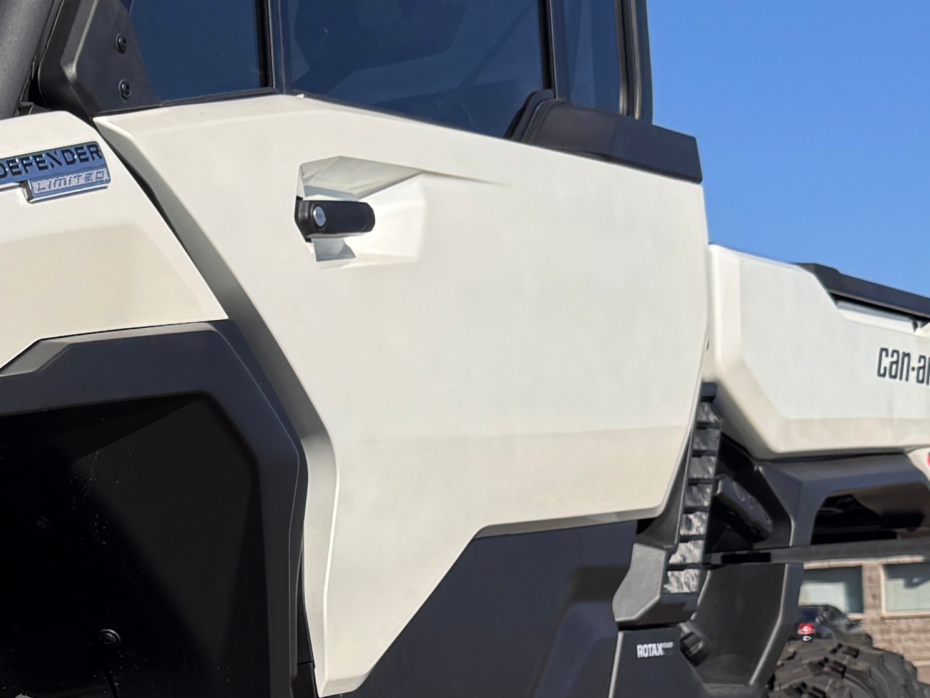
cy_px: 668
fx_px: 2472
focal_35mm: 92
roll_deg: +2.2
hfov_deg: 20.1
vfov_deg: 15.8
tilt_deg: -0.1
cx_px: -169
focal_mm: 6.76
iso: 80
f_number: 1.78
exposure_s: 1/3802
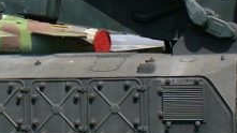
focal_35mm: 140
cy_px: 19
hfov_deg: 15.1
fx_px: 879
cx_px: 15
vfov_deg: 8.6
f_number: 5.6
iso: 80
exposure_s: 1/320
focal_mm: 6.1
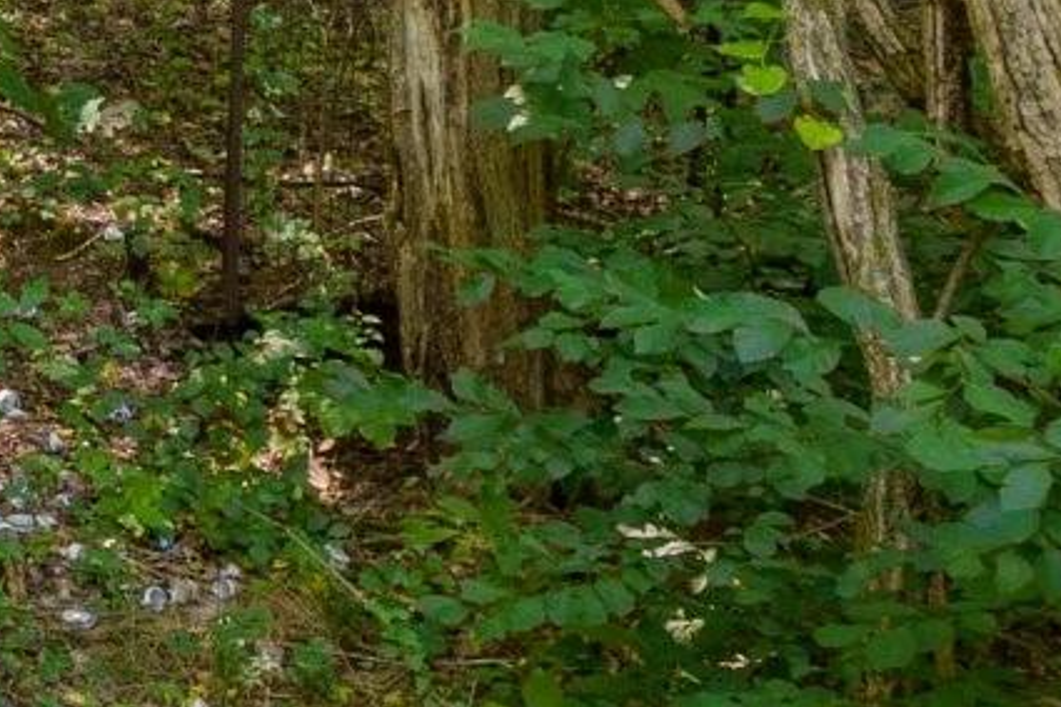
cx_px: -1475
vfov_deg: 12.4
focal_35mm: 106
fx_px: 3123
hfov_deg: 13.8
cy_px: -305
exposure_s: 1/30
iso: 100
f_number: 2.8
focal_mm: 8.38
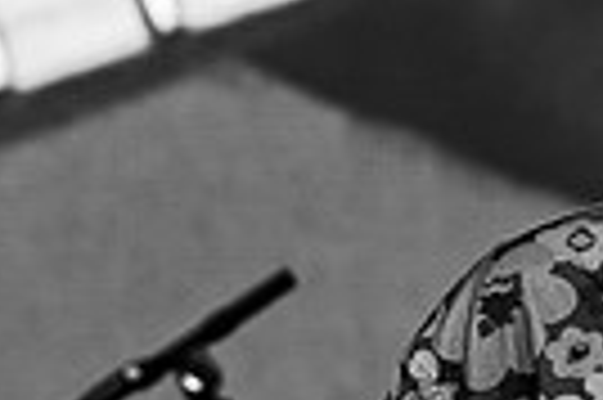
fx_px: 15926
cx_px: 715
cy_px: 407
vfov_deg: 1.4
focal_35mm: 952
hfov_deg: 2.2
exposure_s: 1/400
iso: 320
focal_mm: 200
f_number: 5.6
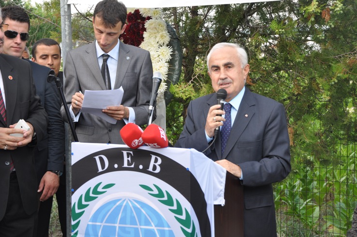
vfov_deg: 18.9
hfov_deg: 28.1
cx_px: 178
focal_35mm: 72
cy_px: 118
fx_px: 713
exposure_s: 1/60
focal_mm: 48
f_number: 7.1
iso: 200
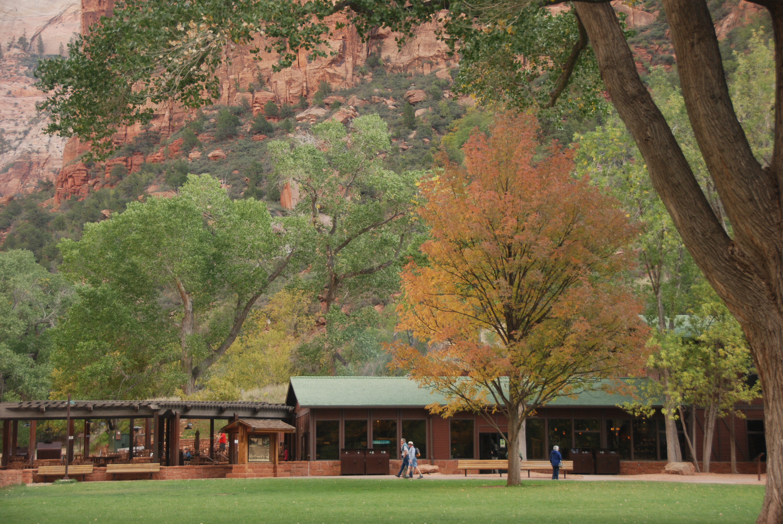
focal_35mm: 72
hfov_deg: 28.0
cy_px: 262
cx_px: 392
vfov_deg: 19.0
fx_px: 1568
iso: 250
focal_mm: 48
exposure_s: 1/160
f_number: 4.8
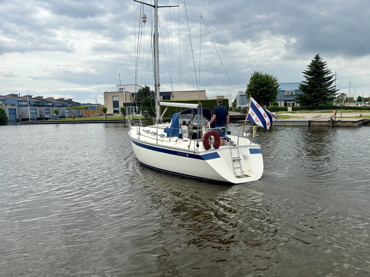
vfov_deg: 53.1
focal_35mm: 26
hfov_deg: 67.3
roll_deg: +1.9
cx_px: 185
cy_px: 138
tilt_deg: -4.6
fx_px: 278
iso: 50
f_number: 1.6
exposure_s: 1/3650
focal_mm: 5.96
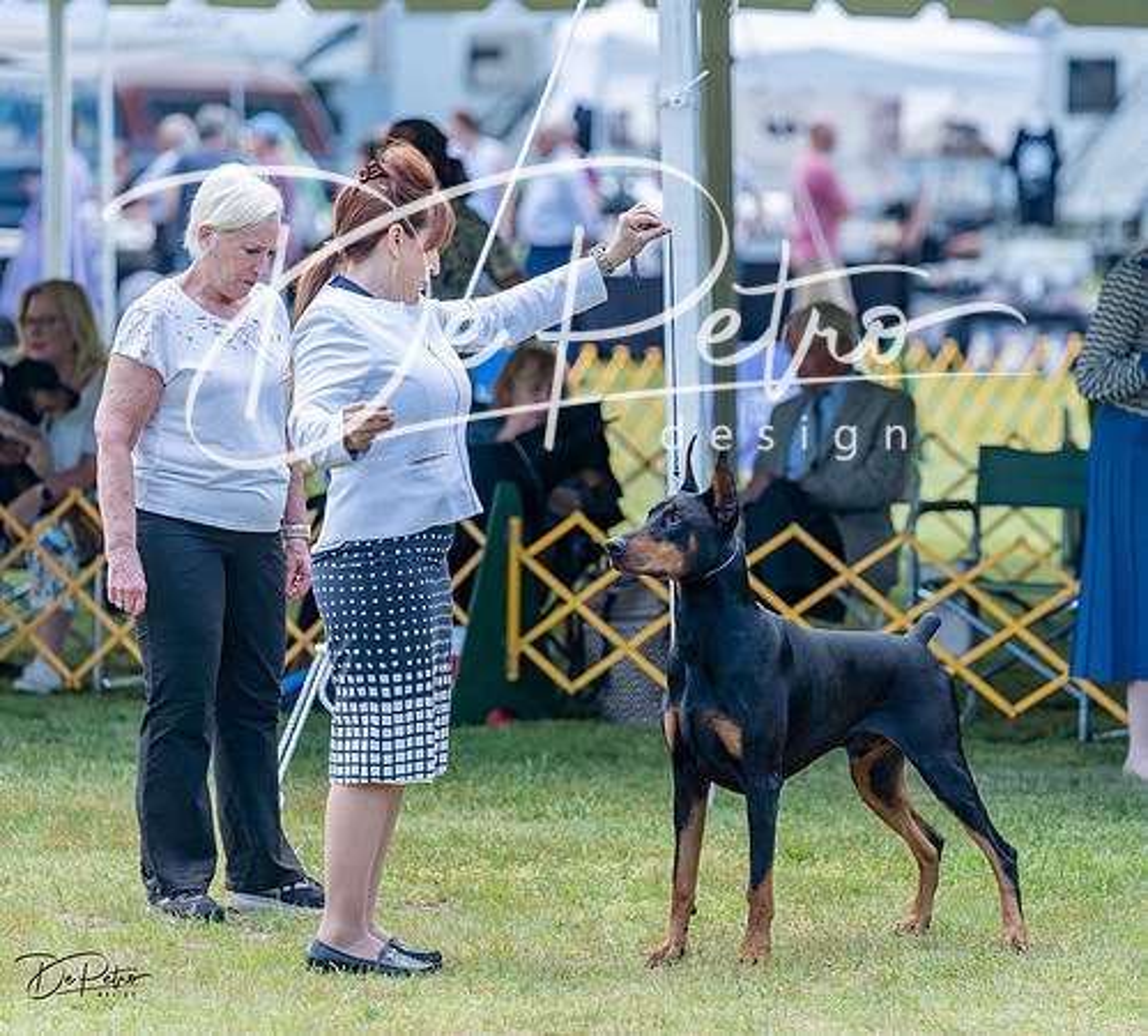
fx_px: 8434
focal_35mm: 236
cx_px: 646
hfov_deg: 7.8
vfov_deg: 7.0
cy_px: 483
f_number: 3.2
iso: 100
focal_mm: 167
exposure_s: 1/500
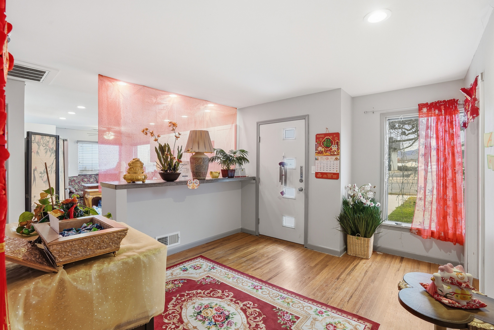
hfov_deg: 96.7
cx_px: 247
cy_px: 165
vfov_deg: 73.8
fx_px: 220
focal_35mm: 16
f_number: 9
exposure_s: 1/80
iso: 250
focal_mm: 16
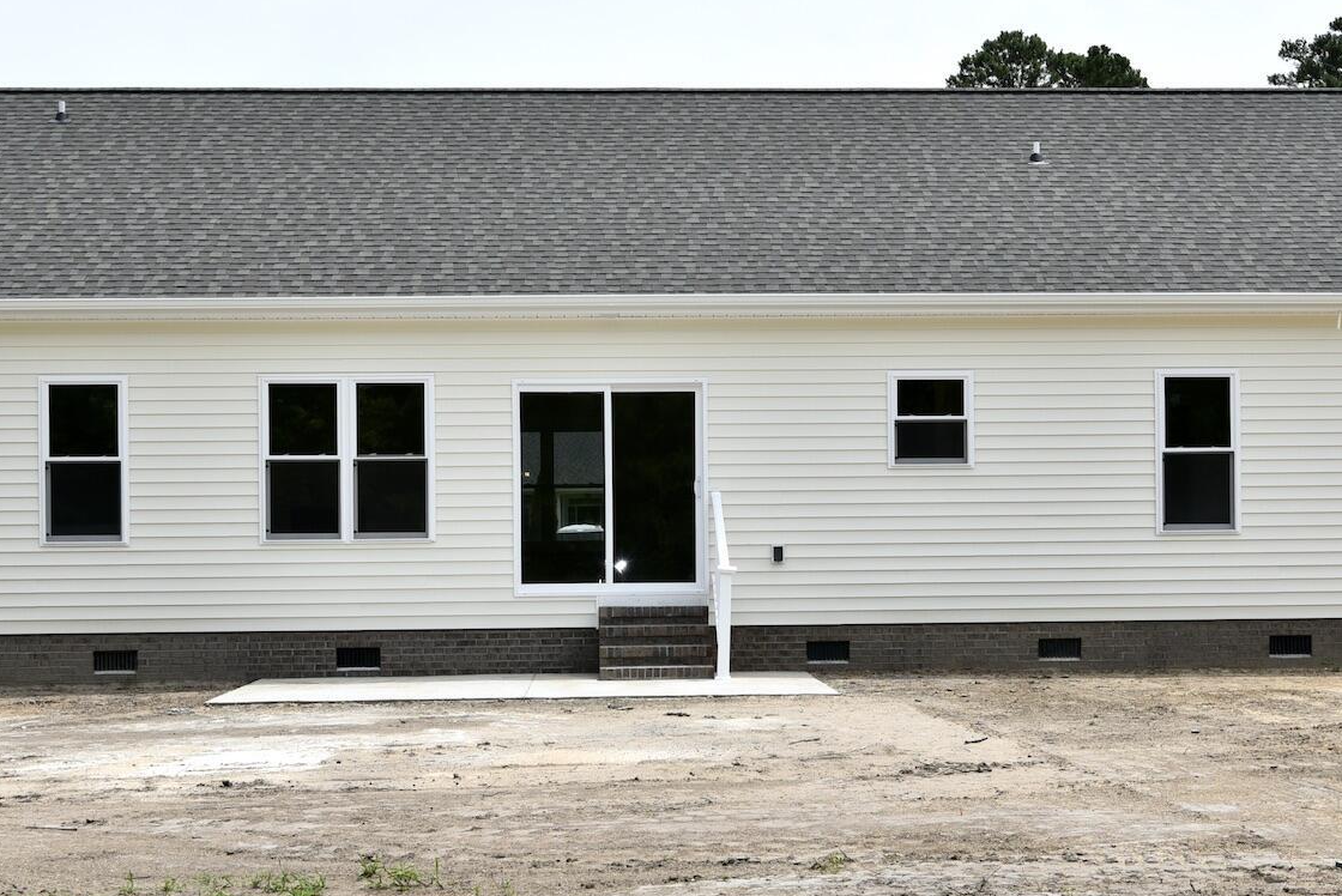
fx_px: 2238
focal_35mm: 60
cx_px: 721
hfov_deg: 33.4
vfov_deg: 22.6
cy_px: 562
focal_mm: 35
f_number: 10
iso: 100
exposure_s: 1/200
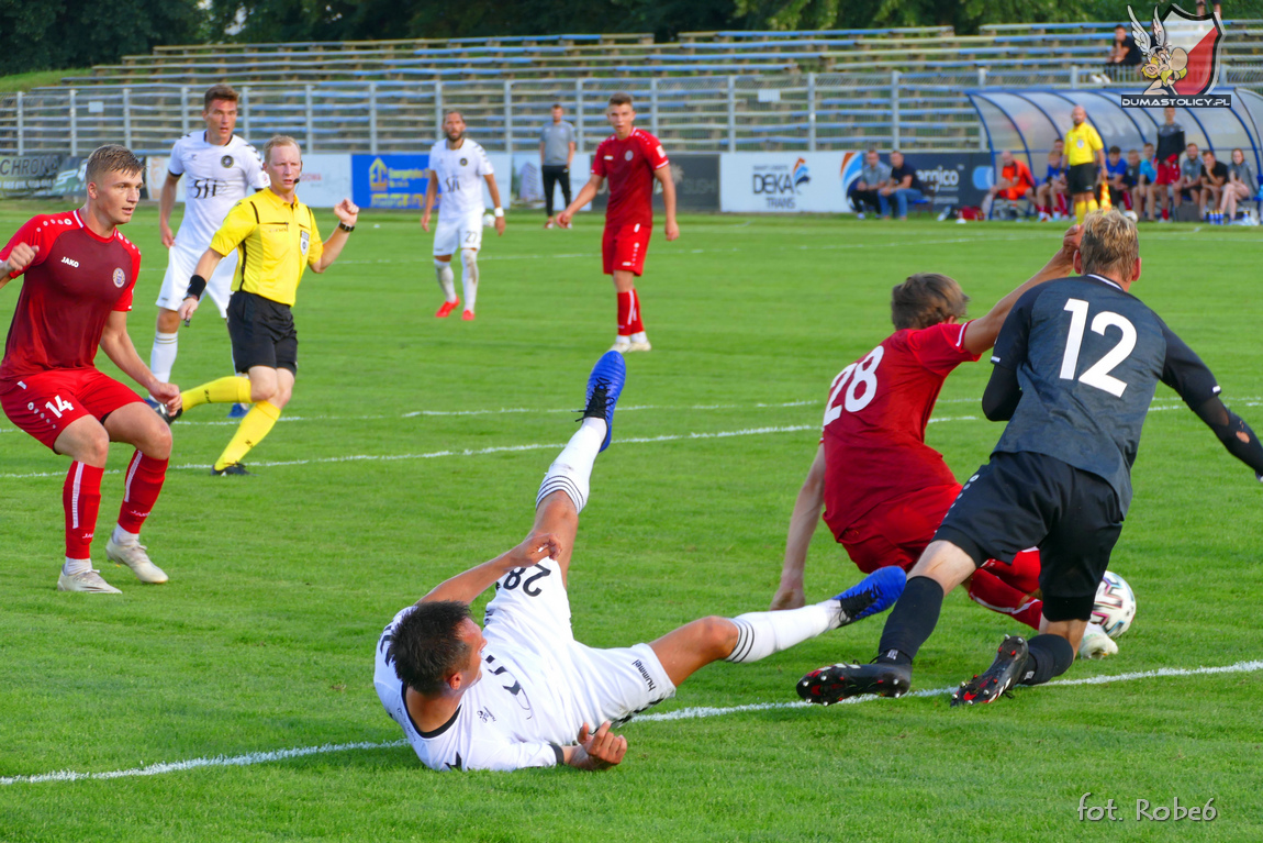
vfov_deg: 8.4
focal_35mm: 164
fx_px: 5754
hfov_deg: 12.5
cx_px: 632
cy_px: 422
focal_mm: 59.97
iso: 200
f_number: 3.9
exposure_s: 1/500
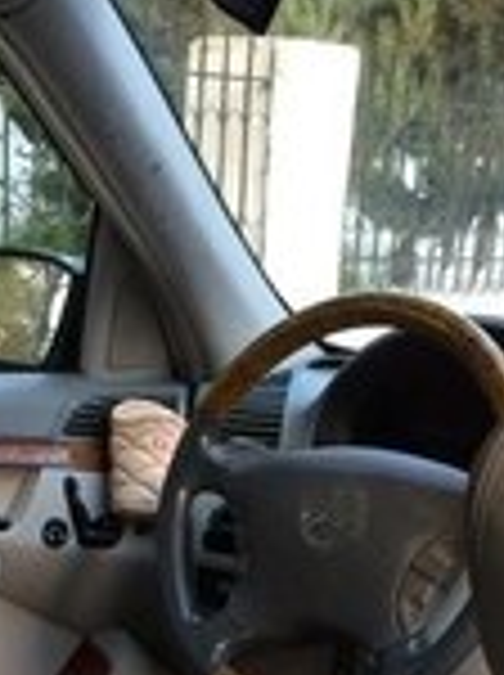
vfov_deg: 19.2
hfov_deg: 15.3
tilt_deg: -20.6
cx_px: 166
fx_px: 1869
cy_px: 824
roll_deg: -2.2
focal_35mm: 96
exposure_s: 1/33
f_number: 2.2
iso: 64
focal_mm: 4.15
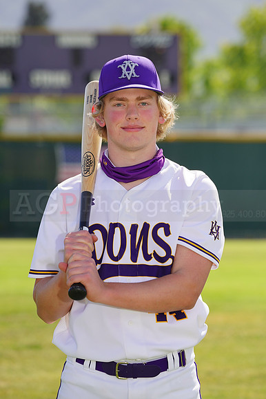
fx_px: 2974
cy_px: 200
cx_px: 133
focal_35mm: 268
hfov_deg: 5.1
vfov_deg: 7.7
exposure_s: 1/250
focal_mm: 268
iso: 100
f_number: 8
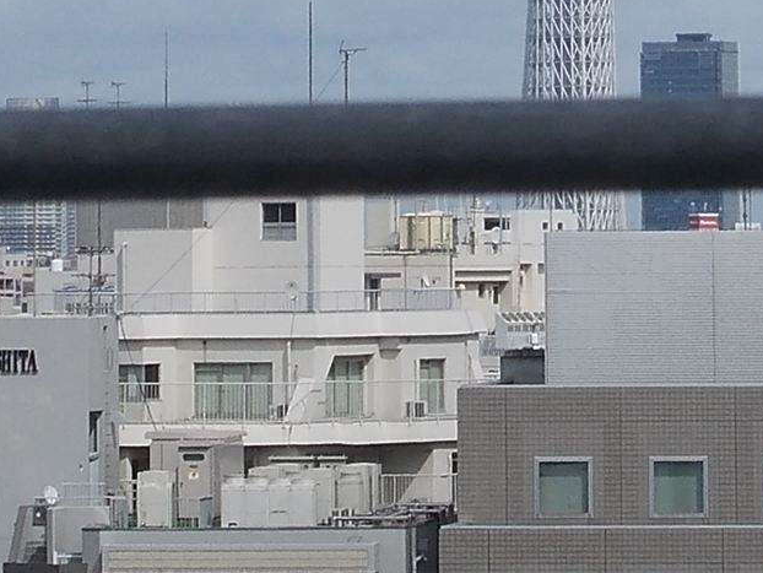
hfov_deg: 5.5
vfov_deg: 4.1
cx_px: 584
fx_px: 7938
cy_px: -142
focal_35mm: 360
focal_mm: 20
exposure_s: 1/500
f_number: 6.8
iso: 100
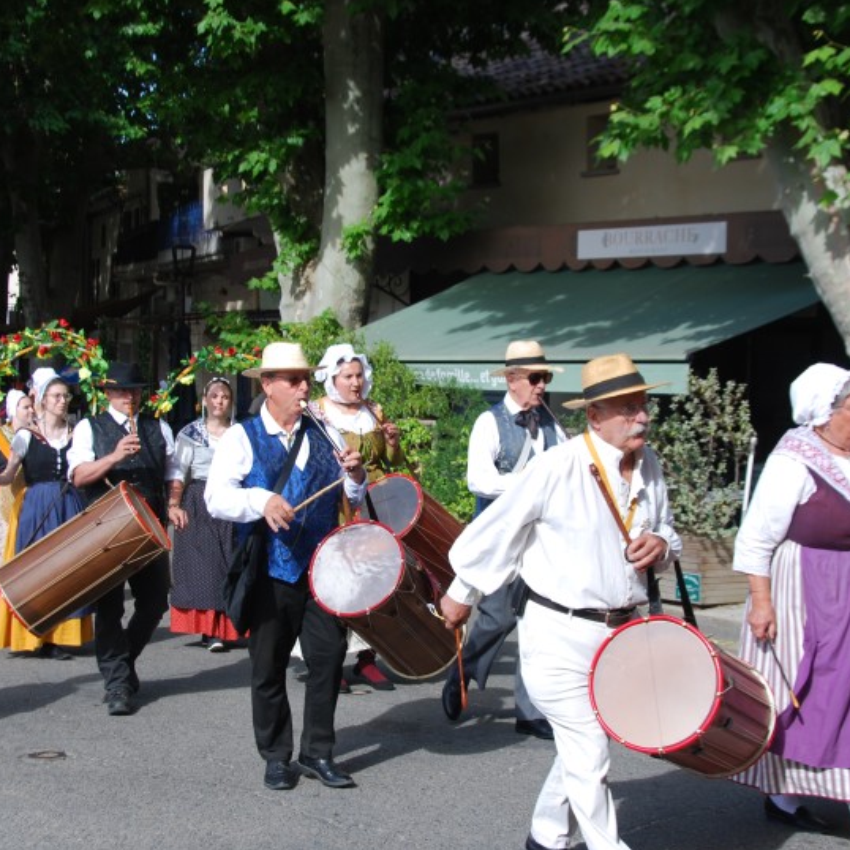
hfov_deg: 27.8
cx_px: 404
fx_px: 1714
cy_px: 446
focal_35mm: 62
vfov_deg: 27.8
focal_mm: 29
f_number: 7.1
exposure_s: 1/200
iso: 100
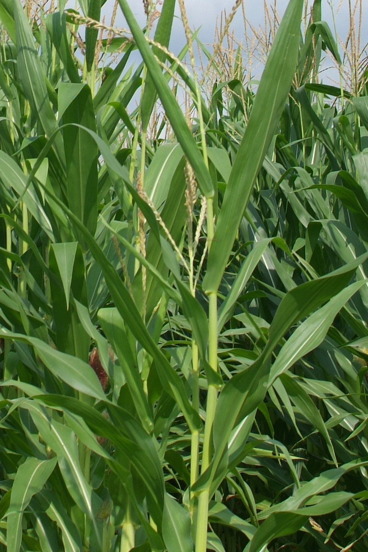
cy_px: 162
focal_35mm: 153
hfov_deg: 9.0
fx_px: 2346
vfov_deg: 13.4
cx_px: 169
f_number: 6.7
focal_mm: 35
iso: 100
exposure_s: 1/180
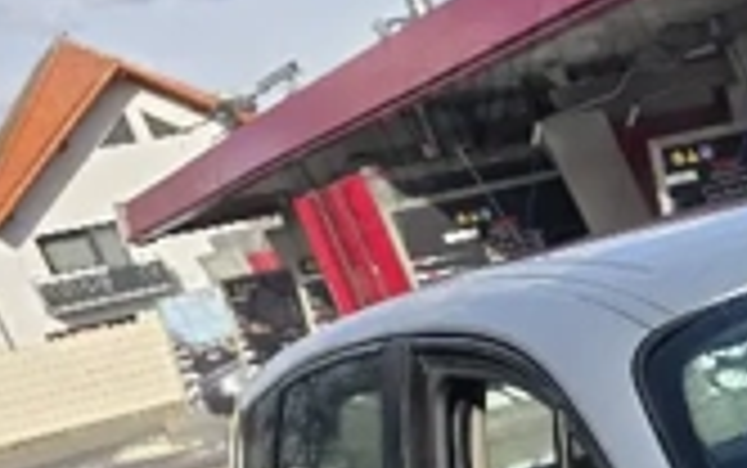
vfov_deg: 13.3
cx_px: 1336
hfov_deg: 18.5
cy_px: 850
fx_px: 1793
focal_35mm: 88
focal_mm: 6.3
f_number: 1.7
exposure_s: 1/3333
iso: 80
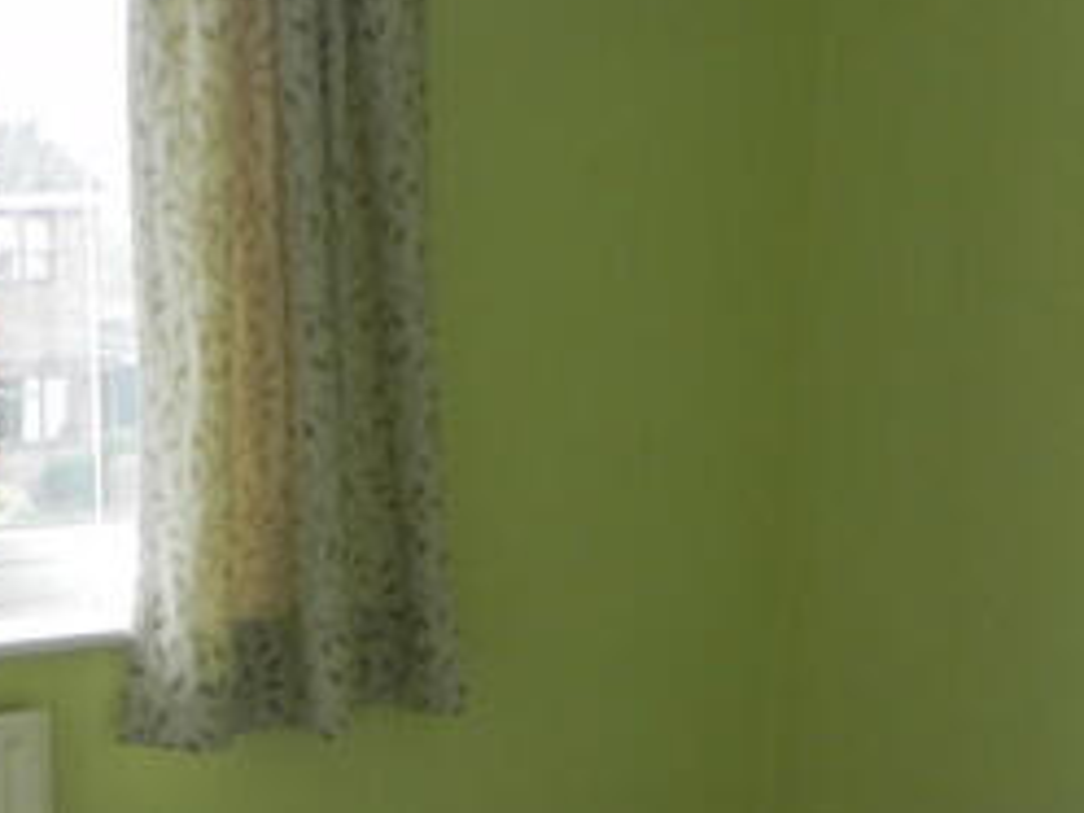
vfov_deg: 22.9
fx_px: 1910
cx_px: 55
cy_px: 850
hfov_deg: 30.0
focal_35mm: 61
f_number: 3.2
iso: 160
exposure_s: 1/71.4
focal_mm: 4.6
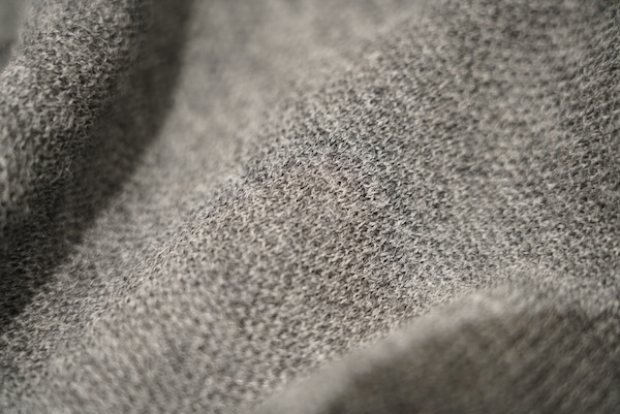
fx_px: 1810
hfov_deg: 19.4
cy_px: 207
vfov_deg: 13.1
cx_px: 310
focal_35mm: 105
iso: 2000
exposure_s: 1/125
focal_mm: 105
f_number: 4
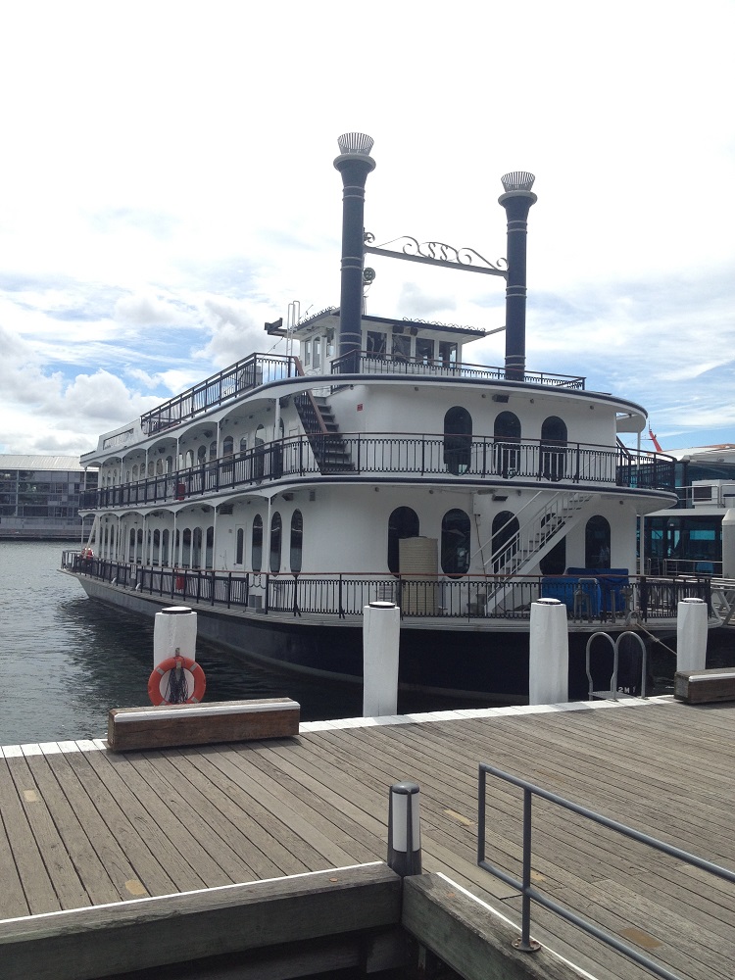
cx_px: 368
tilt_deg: +5.0
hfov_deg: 40.7
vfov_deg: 52.6
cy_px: 490
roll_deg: +0.3
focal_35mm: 35
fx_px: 991
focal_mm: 4.28
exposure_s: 1/1905
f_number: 2.4
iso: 50
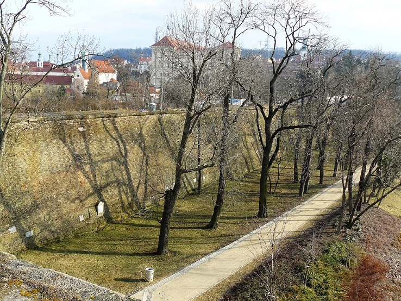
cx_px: 200
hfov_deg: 51.3
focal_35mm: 36
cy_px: 150
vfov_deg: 39.7
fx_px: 417
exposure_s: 1/200
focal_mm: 6
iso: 100
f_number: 4
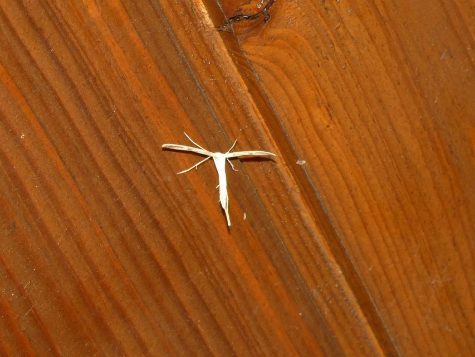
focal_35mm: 154
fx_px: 2113
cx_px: 238
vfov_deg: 9.6
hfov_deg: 12.8
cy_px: 178
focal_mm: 27.5
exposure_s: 1/60
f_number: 5.4
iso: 250
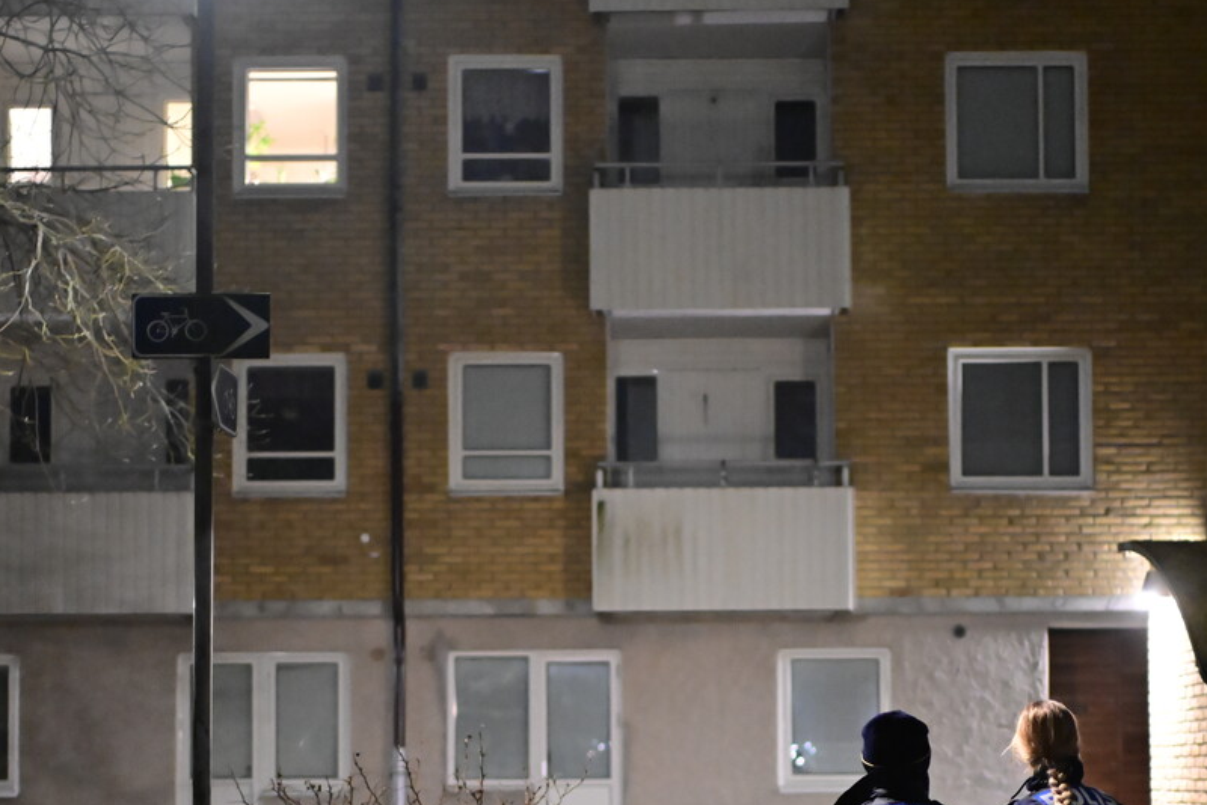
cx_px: 670
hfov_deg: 28.8
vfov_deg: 19.2
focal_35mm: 70
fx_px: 2348
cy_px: 699
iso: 5600
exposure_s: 1/60
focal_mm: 35
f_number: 1.4
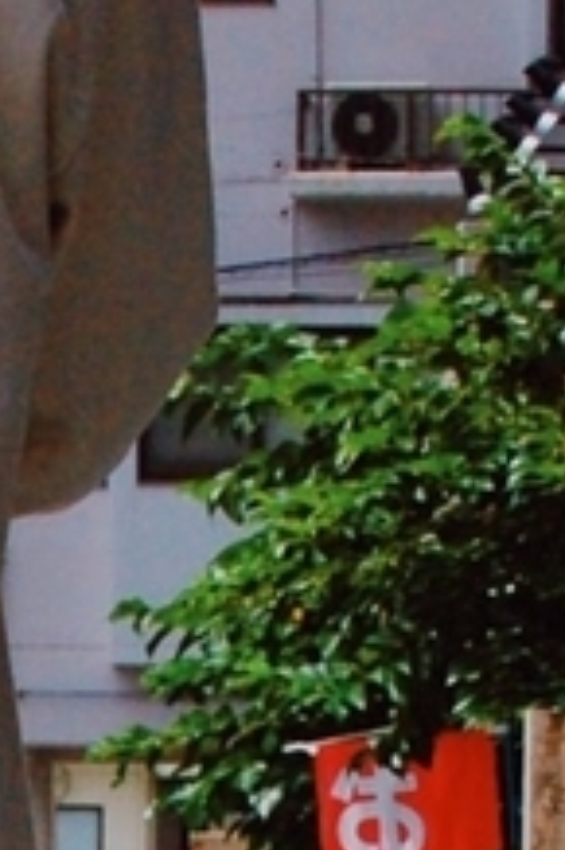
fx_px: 6808
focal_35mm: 289
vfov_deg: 7.0
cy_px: 1330
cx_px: -304
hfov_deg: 4.7
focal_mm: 35
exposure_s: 1/800
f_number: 14
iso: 800
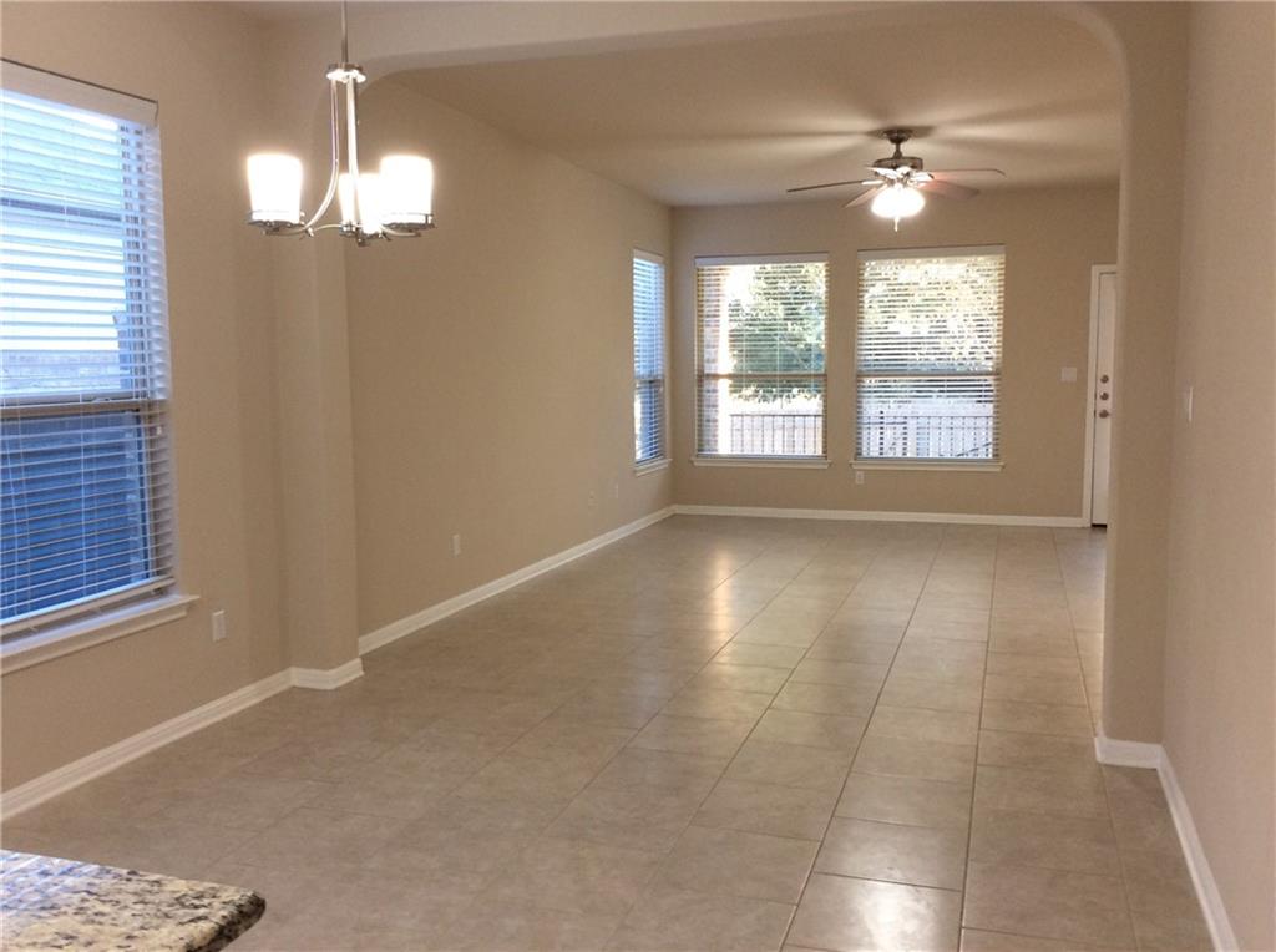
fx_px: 1177
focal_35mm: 32
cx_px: 638
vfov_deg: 44.0
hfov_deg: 56.9
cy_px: 476
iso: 64
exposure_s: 1/24
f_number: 2.4
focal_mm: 3.3
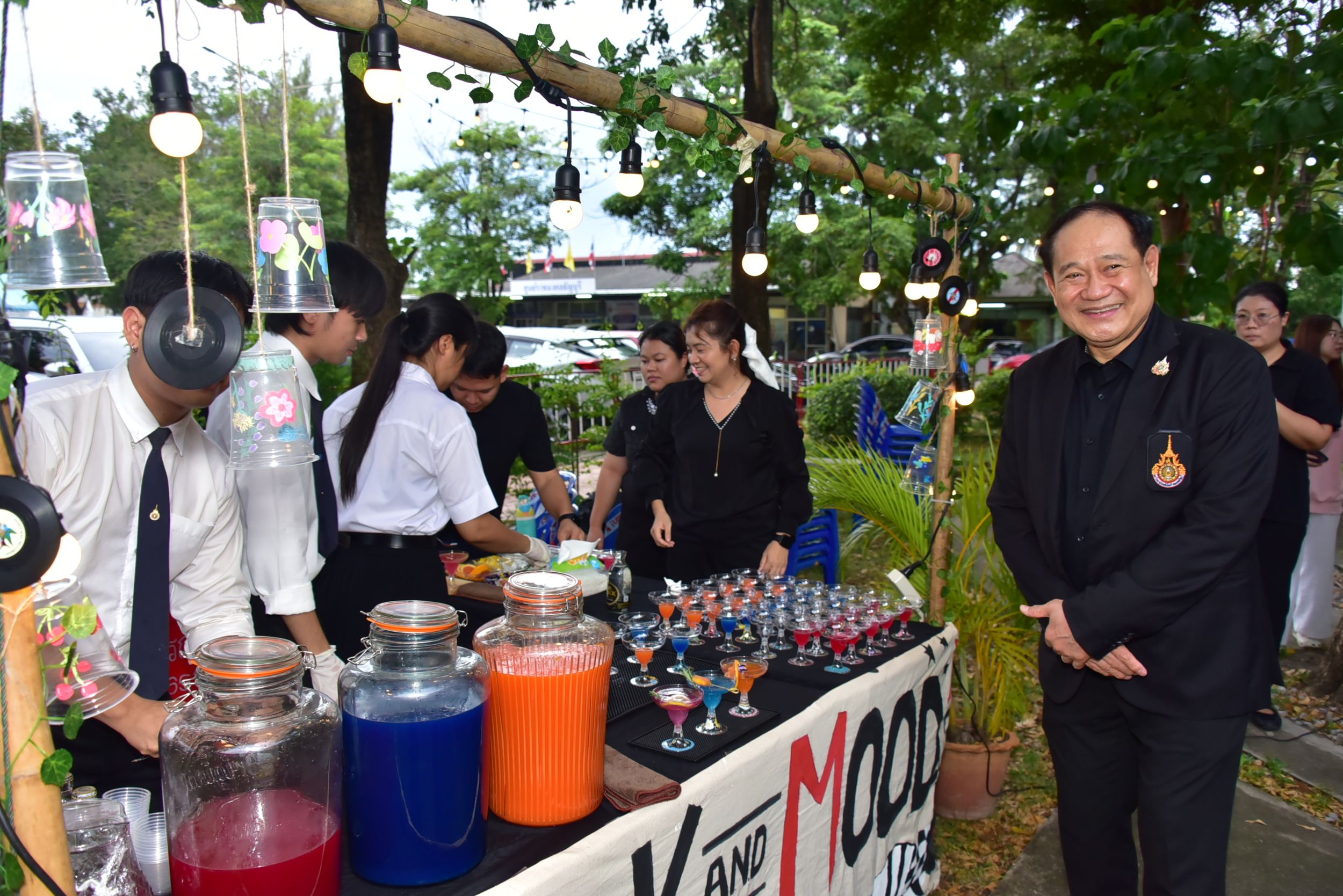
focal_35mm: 28
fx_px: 1045
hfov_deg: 65.5
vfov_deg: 46.4
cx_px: 672
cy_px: 448
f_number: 5.6
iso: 1000
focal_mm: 28
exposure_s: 1/200
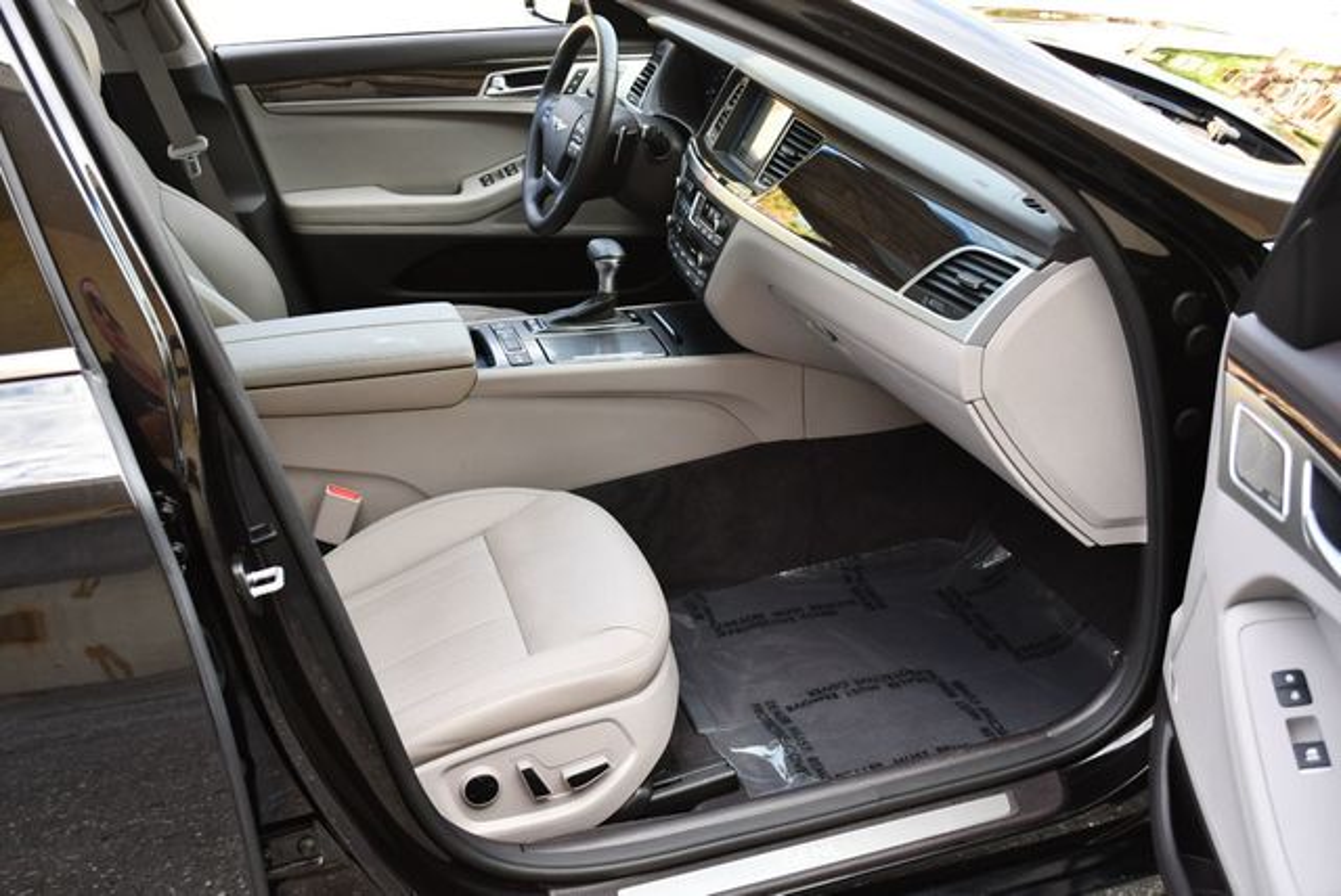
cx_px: 670
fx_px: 1342
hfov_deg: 53.1
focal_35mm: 36
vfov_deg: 36.9
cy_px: 448
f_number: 3.5
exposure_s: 1/250
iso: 450
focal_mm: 18
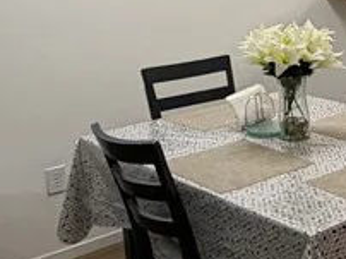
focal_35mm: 71
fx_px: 709
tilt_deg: -9.7
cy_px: 22
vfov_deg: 20.2
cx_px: 548
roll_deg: +2.5
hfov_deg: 21.8
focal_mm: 2.22
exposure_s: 1/60
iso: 200
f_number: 2.2
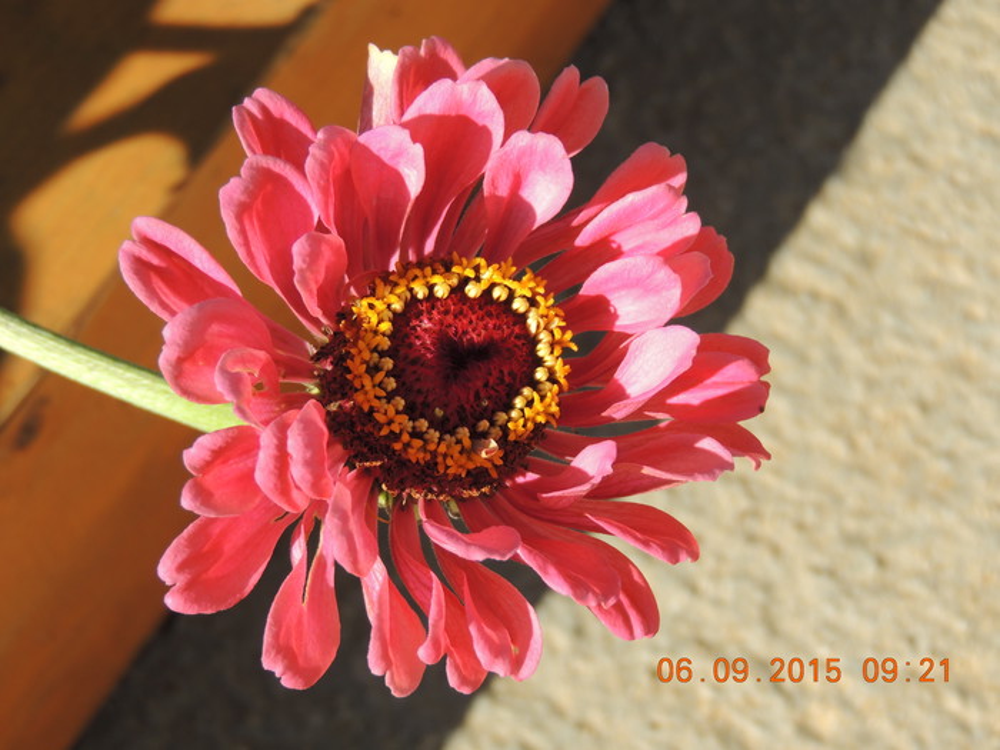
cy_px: 375
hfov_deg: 19.6
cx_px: 500
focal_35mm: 100
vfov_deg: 14.8
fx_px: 2889
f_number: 4.1
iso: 100
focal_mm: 17.8
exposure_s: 1/500
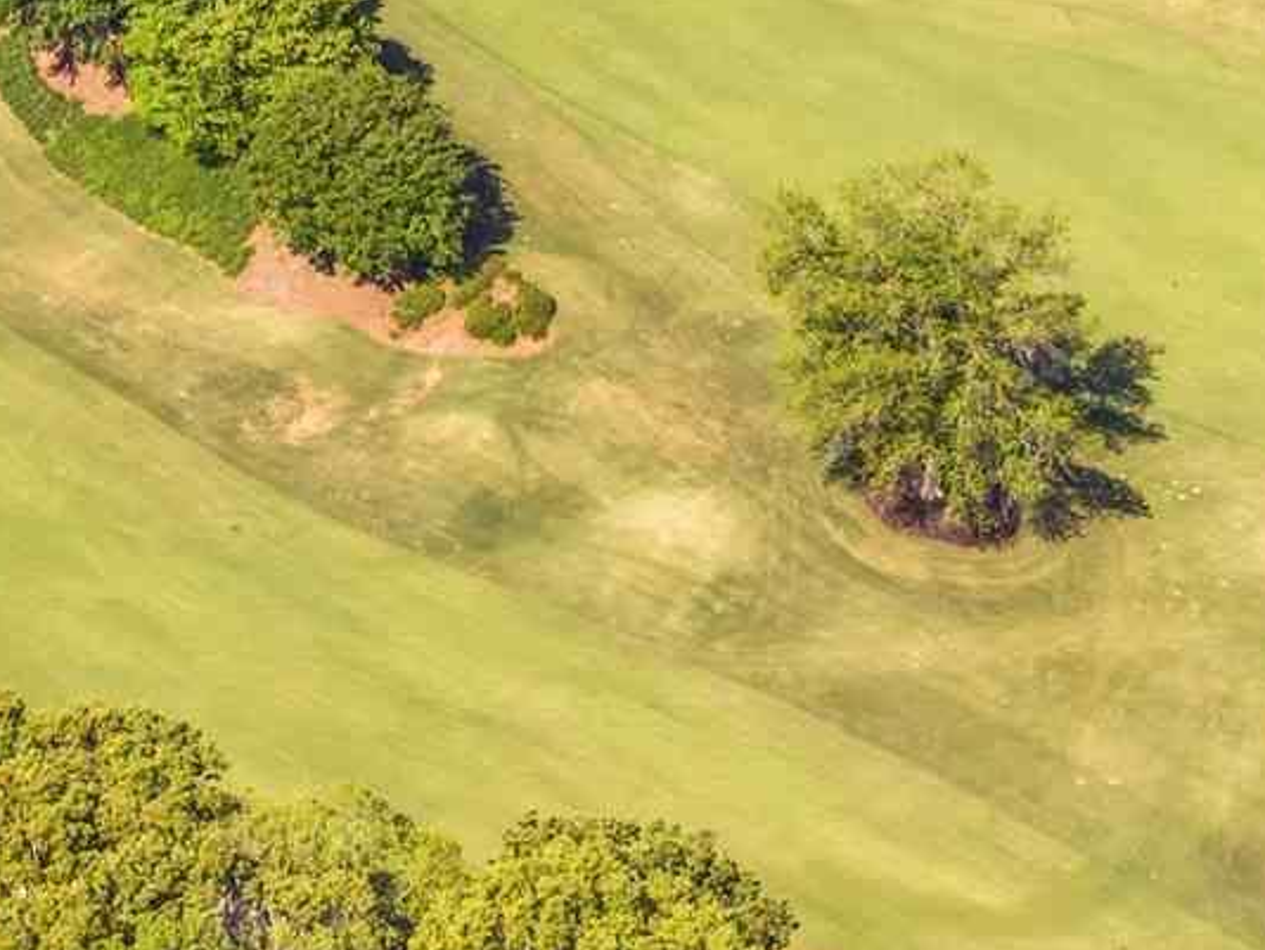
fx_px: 5045
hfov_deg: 13.4
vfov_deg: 9.9
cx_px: -673
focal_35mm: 138
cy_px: -1035
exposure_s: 1/8000
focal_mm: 8.67
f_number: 1.8
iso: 140
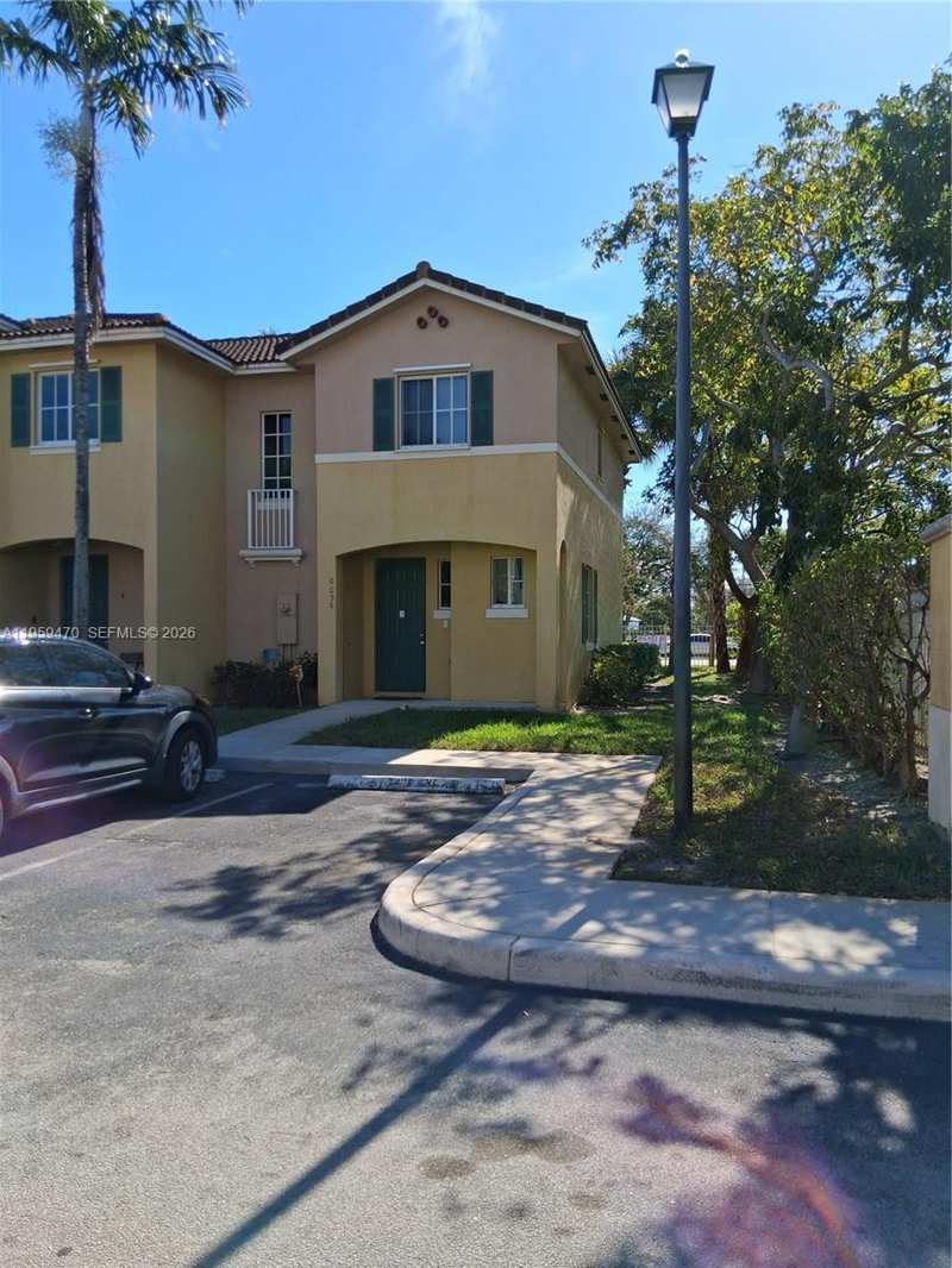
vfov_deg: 67.3
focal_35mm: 26
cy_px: 634
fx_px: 953
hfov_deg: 53.1
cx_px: 476
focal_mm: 3.98
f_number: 1.8
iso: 25
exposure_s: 1/582
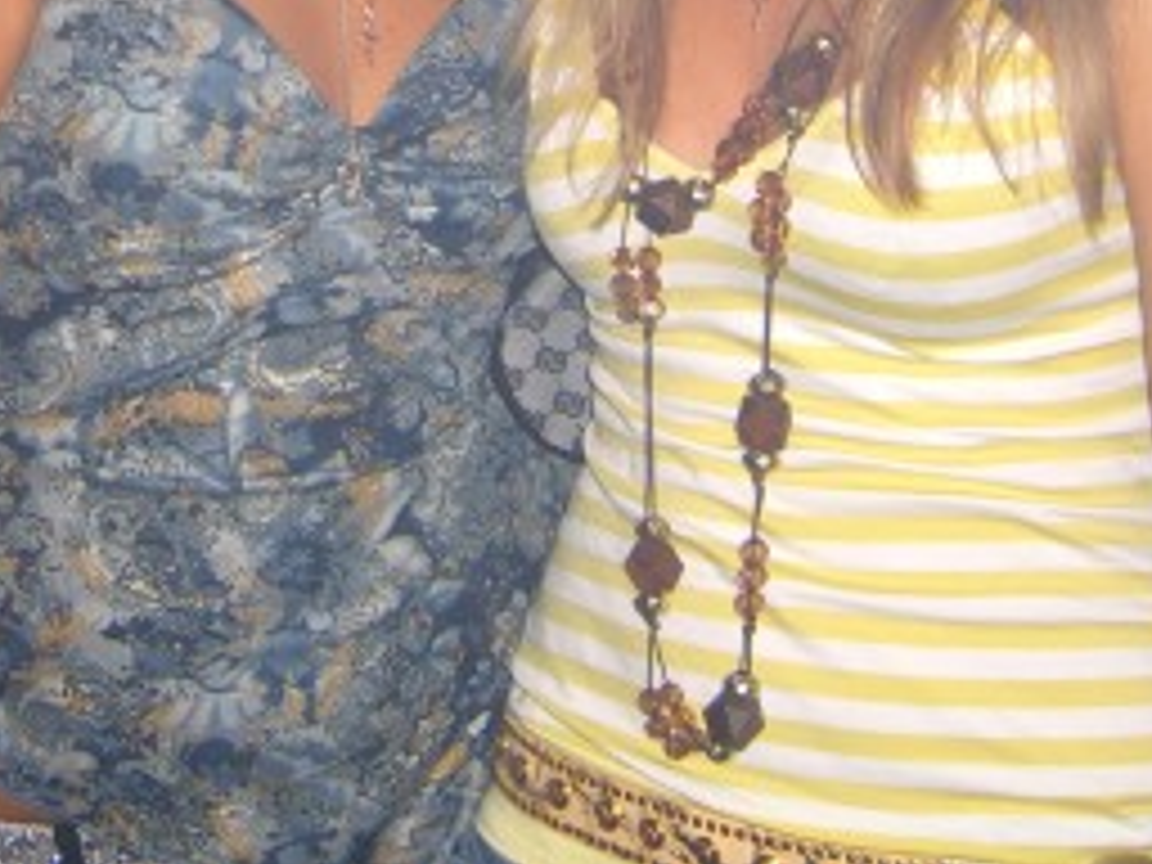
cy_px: -144
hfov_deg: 21.9
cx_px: 392
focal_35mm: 89
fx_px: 2962
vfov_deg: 16.0
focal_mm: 7.9
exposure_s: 1/60
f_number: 2.8
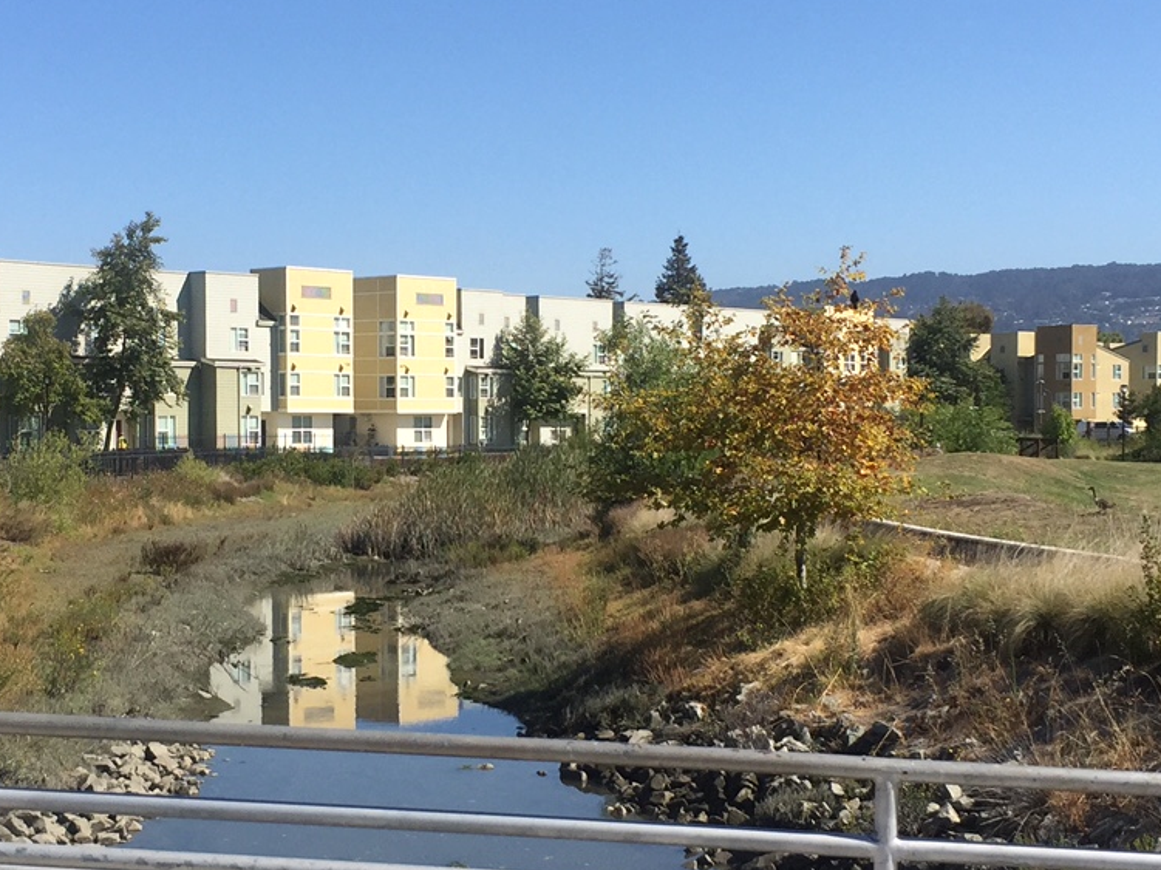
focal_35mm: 63
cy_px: 515
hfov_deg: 30.6
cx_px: 425
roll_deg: +0.0
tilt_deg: -1.9
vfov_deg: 23.2
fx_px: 2113
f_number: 2.2
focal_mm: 4.15
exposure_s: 1/1883
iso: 32
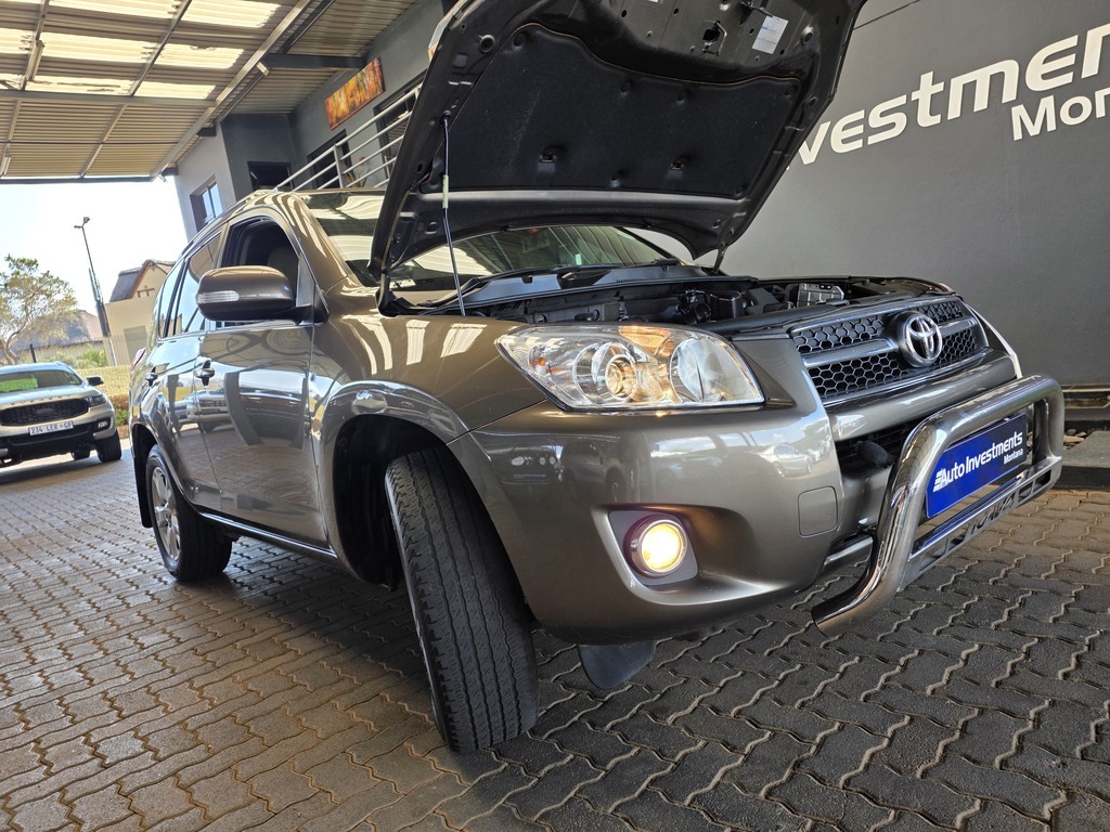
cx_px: 555
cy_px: 416
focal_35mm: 23
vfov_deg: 58.9
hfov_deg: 73.9
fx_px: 738
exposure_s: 1/180
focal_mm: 6.25
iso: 40
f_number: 1.7
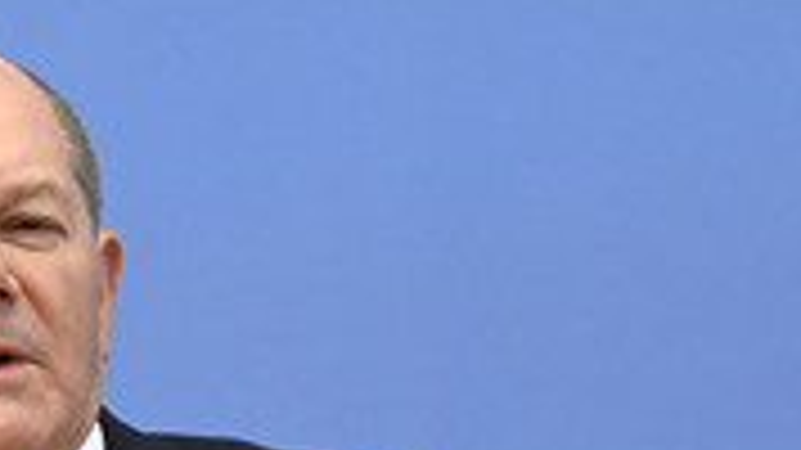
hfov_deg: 10.3
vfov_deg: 5.8
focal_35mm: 207
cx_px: -119
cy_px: 616
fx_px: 4395
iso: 3200
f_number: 5
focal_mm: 78
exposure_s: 1/1000
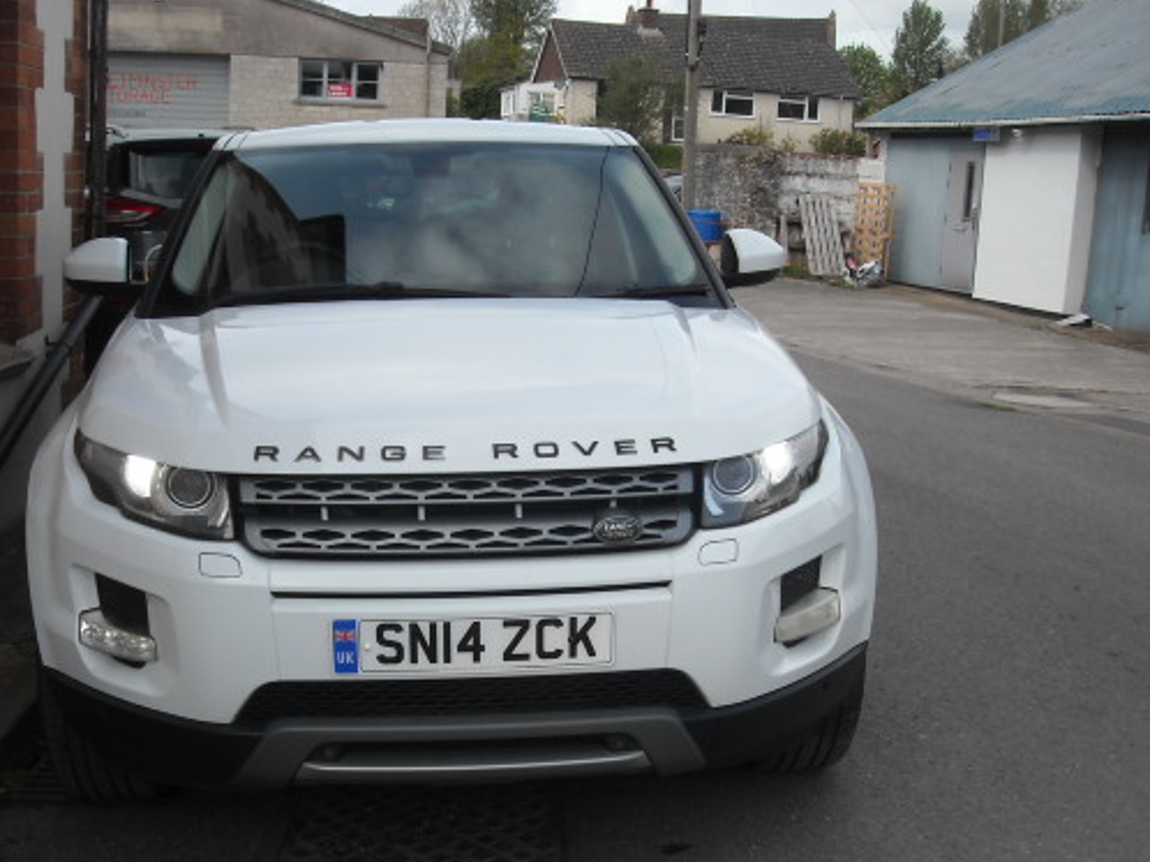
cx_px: 450
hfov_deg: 41.9
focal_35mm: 45
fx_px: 1494
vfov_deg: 32.0
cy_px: 525
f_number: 5.6
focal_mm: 5.7
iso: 64
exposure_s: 1/218
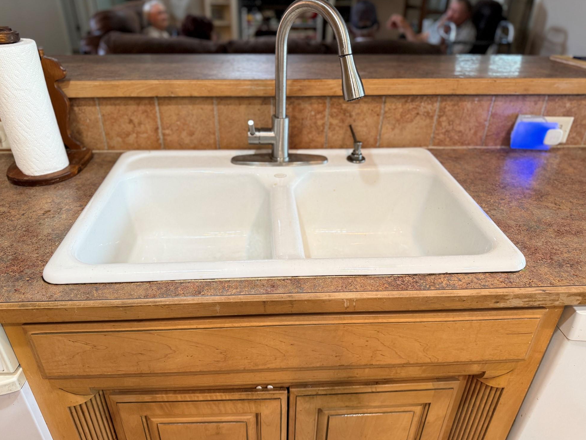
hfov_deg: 69.4
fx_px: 423
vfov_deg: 54.9
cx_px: 283
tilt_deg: -30.9
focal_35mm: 25
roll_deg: -0.3
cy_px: 226
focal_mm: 6.76
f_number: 1.78
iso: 160
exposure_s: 1/60
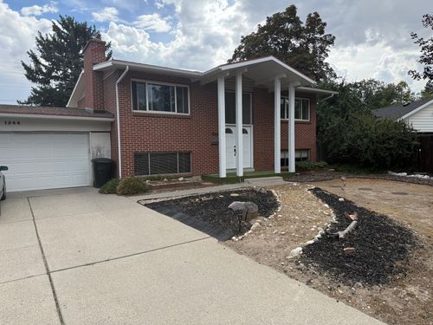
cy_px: 162
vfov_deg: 56.8
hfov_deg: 71.6
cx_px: 216
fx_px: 300
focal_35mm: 24
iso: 100
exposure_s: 1/2907
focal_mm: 6.76
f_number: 1.78
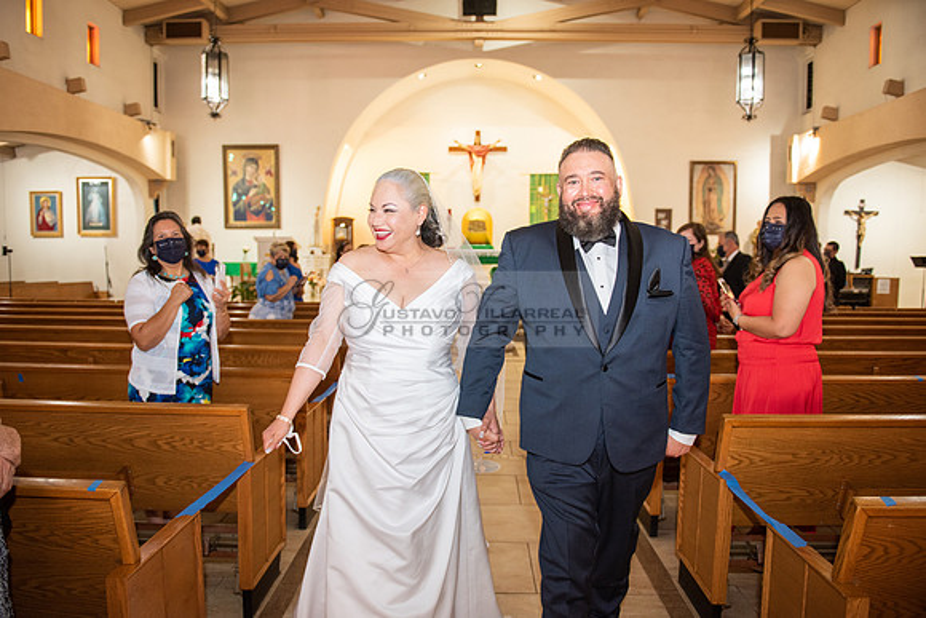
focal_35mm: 25
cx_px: 458
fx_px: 649
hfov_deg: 71.0
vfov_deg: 50.9
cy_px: 309
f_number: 2.8
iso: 1000
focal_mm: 24
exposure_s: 1/160
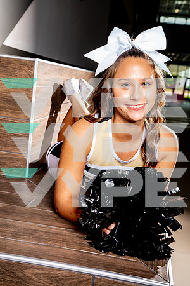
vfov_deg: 36.9
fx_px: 427
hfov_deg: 25.1
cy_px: 143
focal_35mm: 54
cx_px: 95
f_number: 6.3
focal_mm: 54
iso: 200
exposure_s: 1/200
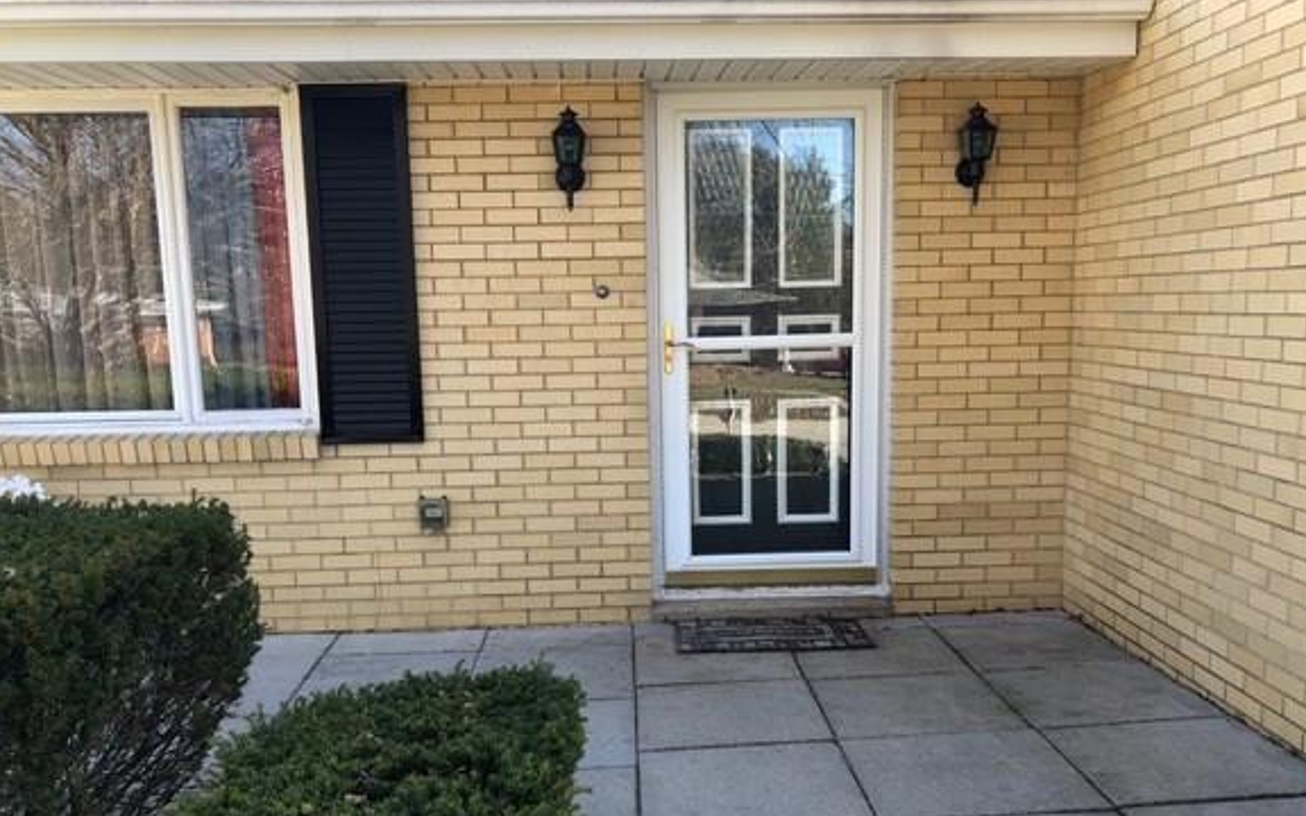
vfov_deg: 38.1
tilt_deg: -9.0
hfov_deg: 58.1
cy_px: 499
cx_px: 664
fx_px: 1175
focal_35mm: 33
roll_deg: +2.0
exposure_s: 1/132
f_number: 1.8
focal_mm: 4
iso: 20
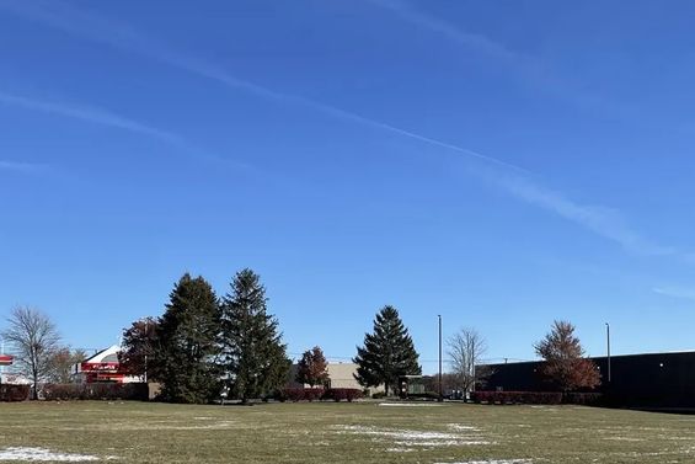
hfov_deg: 40.3
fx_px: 946
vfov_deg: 27.1
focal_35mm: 49
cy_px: 354
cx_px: 384
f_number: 1.6
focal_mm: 4.2
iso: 32
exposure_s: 1/4000
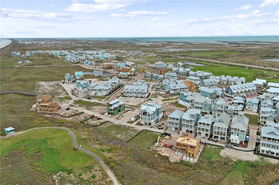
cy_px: 92
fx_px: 225
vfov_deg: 44.9
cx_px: 140
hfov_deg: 63.7
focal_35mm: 29
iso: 100
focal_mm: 10.57
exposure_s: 1/800
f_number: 2.8
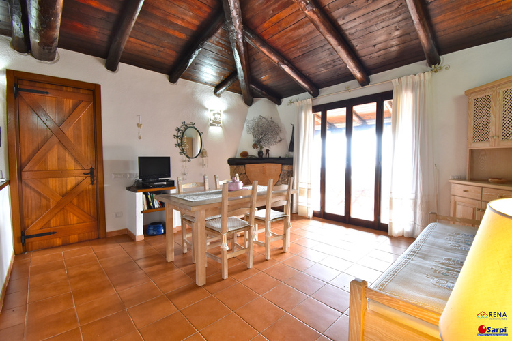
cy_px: 170
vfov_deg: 77.3
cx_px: 256
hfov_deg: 100.4
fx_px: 213
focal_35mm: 15
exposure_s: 1/4
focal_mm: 10
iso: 400
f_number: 11
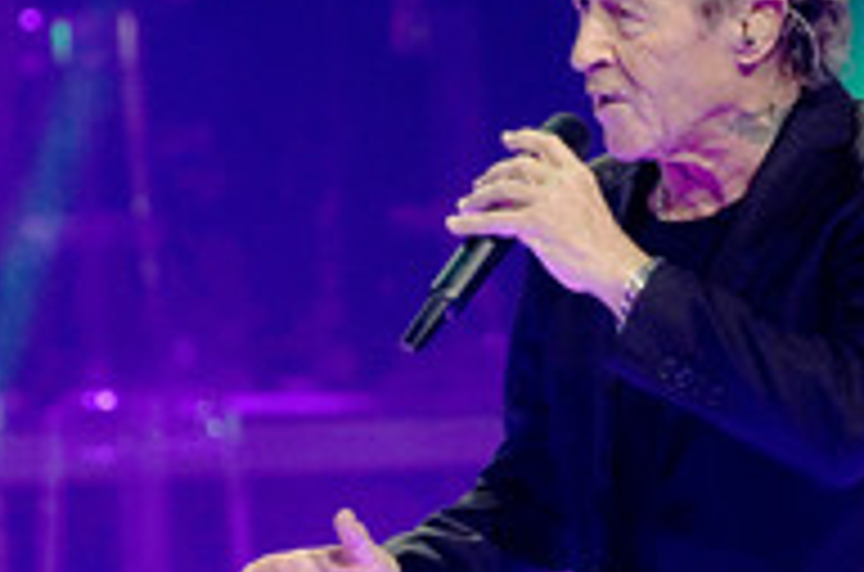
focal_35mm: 471
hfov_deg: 4.4
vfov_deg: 2.9
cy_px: 396
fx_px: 11276
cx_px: 664
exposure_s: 1/160
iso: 2000
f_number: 5.6
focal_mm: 200
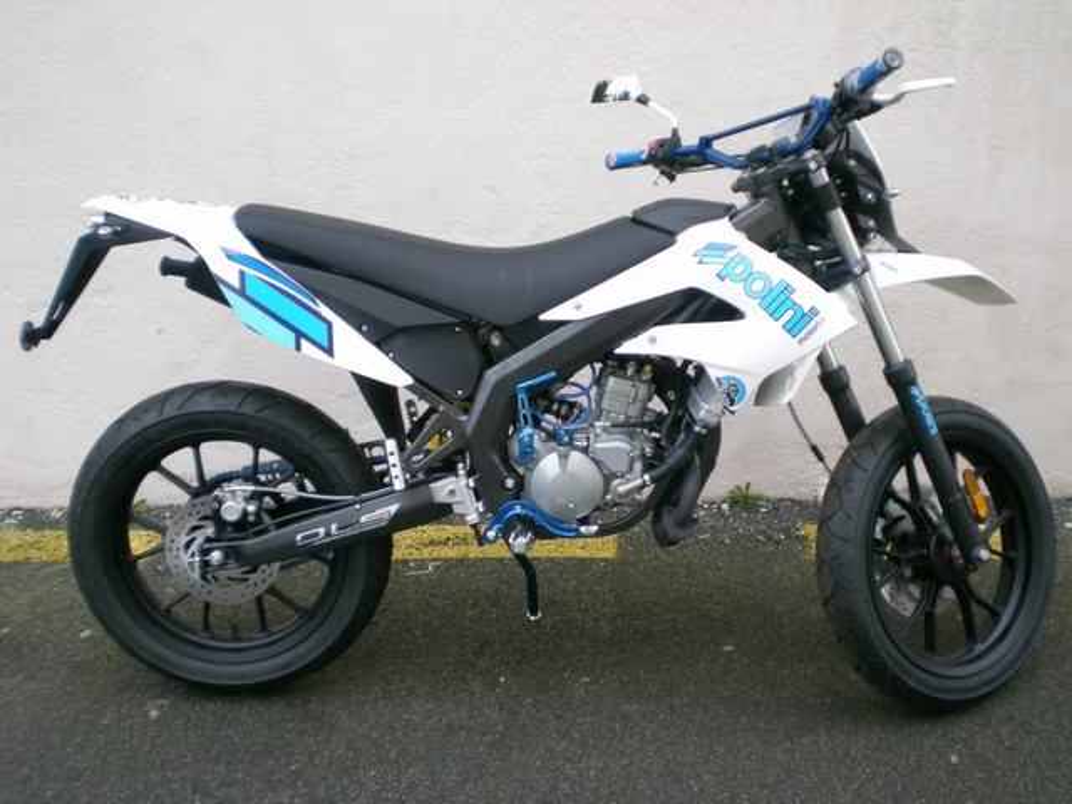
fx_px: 1363
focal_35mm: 44
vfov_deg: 32.9
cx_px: 536
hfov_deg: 42.9
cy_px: 402
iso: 182
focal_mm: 7.4
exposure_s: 1/50.4
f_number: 3.5
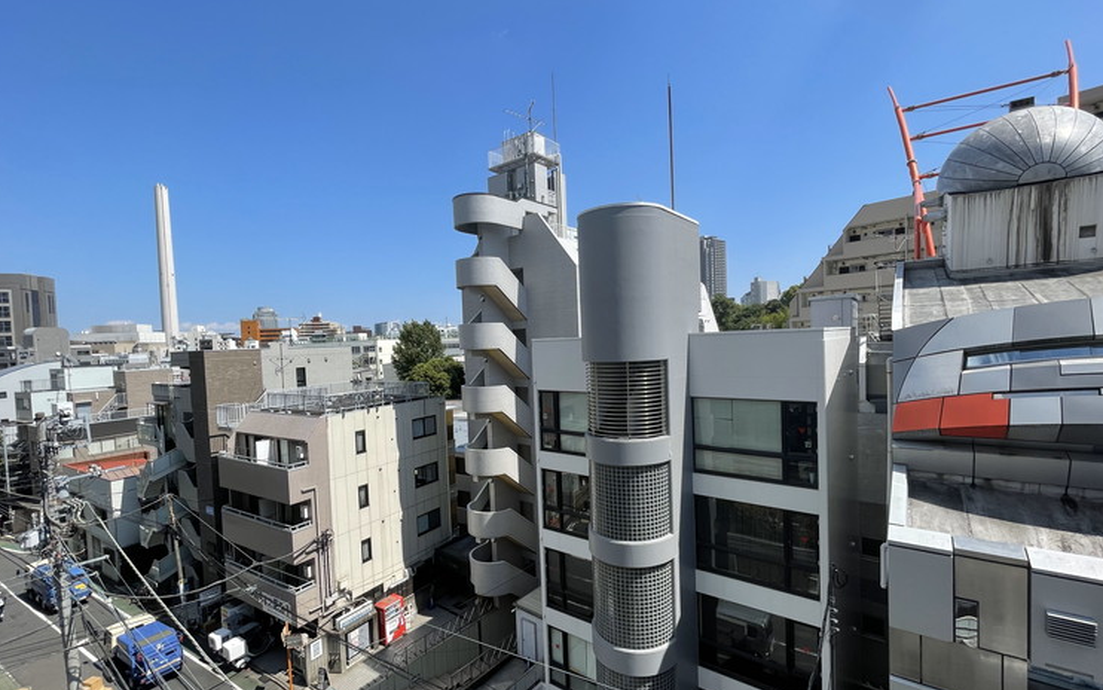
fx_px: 481
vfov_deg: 71.2
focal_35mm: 16
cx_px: 560
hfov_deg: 97.8
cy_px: 358
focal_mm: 1.55
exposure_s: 1/978
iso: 25
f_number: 2.4
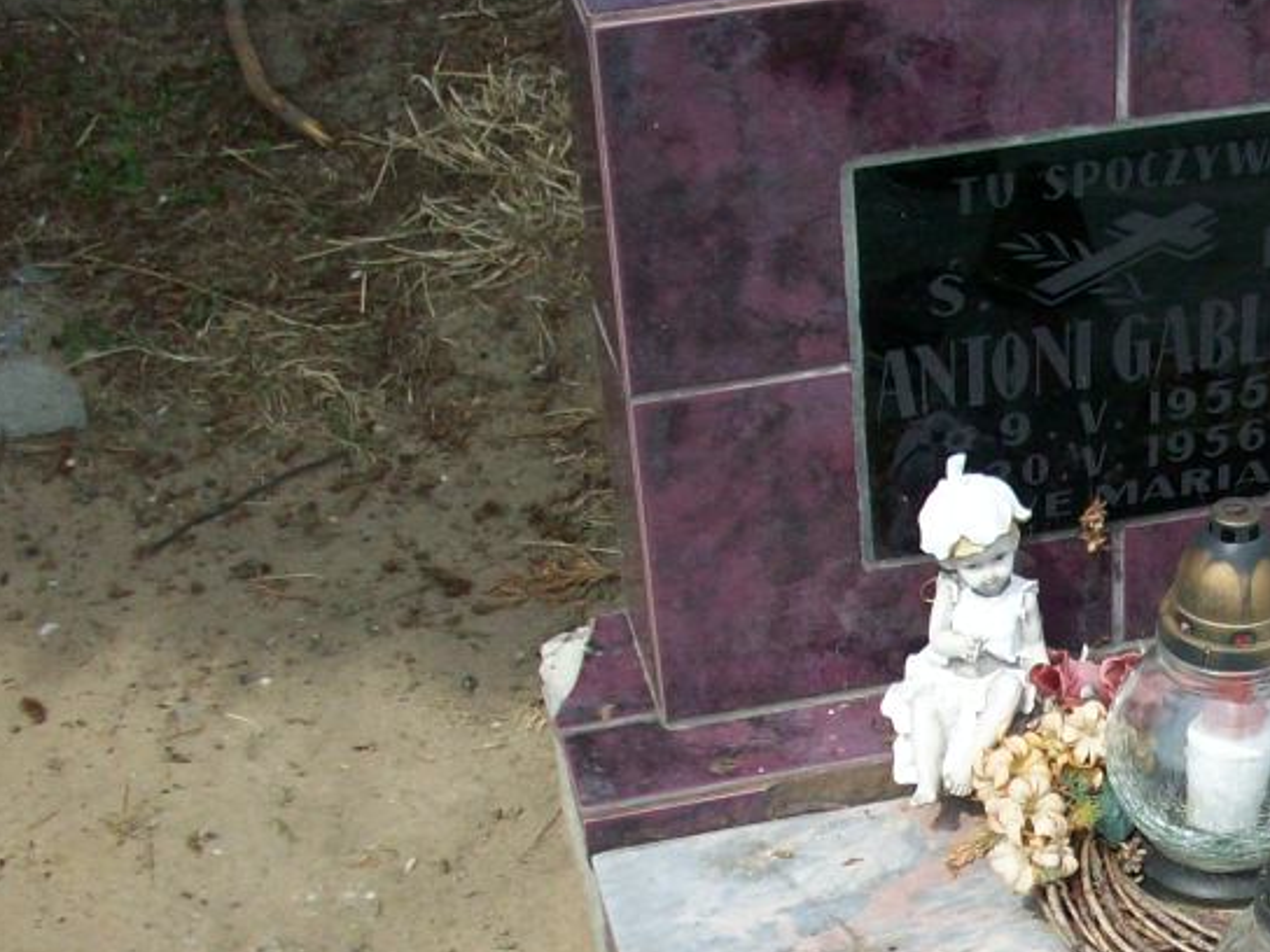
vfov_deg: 16.7
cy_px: 859
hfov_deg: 21.5
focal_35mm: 87
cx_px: 1331
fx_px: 3192
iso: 80
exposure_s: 1/301
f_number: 5.6
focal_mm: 6.2
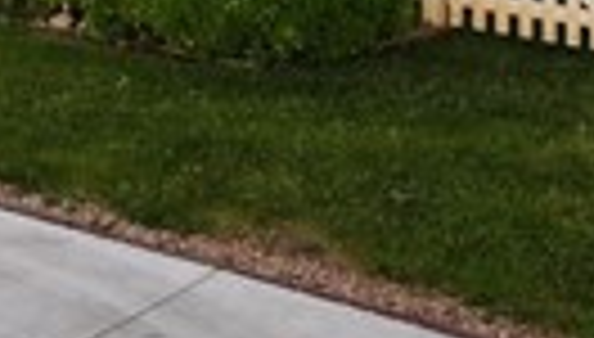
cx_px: -302
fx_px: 3189
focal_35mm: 202
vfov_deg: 5.9
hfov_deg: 10.3
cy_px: -430
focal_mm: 12.3
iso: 150
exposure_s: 1/25
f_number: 2.8
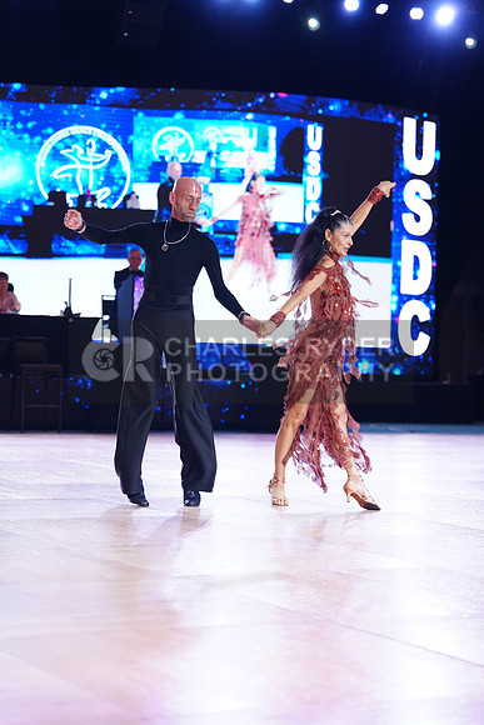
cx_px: 242
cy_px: 362
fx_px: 1713
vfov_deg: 23.9
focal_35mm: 85
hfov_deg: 16.1
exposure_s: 1/400
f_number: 2.8
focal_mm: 85
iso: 2000
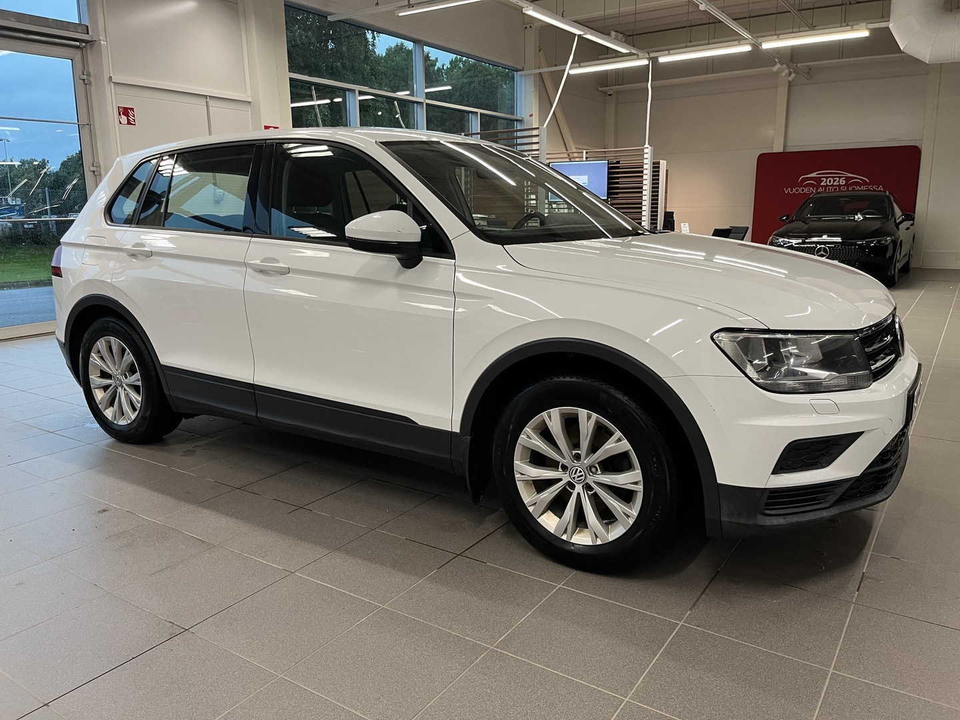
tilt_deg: -12.8
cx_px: 480
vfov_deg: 53.1
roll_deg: +0.5
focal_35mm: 26
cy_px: 360
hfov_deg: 67.3
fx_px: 721
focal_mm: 5.1
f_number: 1.6
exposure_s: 1/58
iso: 125
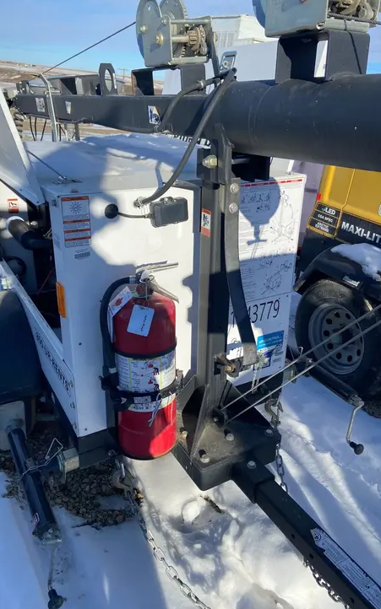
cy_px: 302
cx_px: 172
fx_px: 465
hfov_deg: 44.5
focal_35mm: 28
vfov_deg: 66.5
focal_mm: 4.25
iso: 32
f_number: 1.8
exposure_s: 1/2571
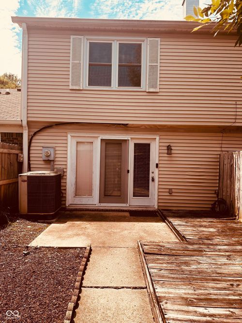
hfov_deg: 56.8
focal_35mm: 24
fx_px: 224
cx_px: 121
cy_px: 162
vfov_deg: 71.6
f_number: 1.78
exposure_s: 1/2732
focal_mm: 6.86
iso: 80
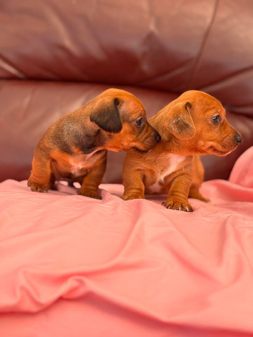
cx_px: 126
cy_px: 168
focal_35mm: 52
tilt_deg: -8.2
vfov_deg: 36.8
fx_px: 507
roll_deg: -5.7
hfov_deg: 28.0
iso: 32
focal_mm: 5.96
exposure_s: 1/544
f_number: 1.6
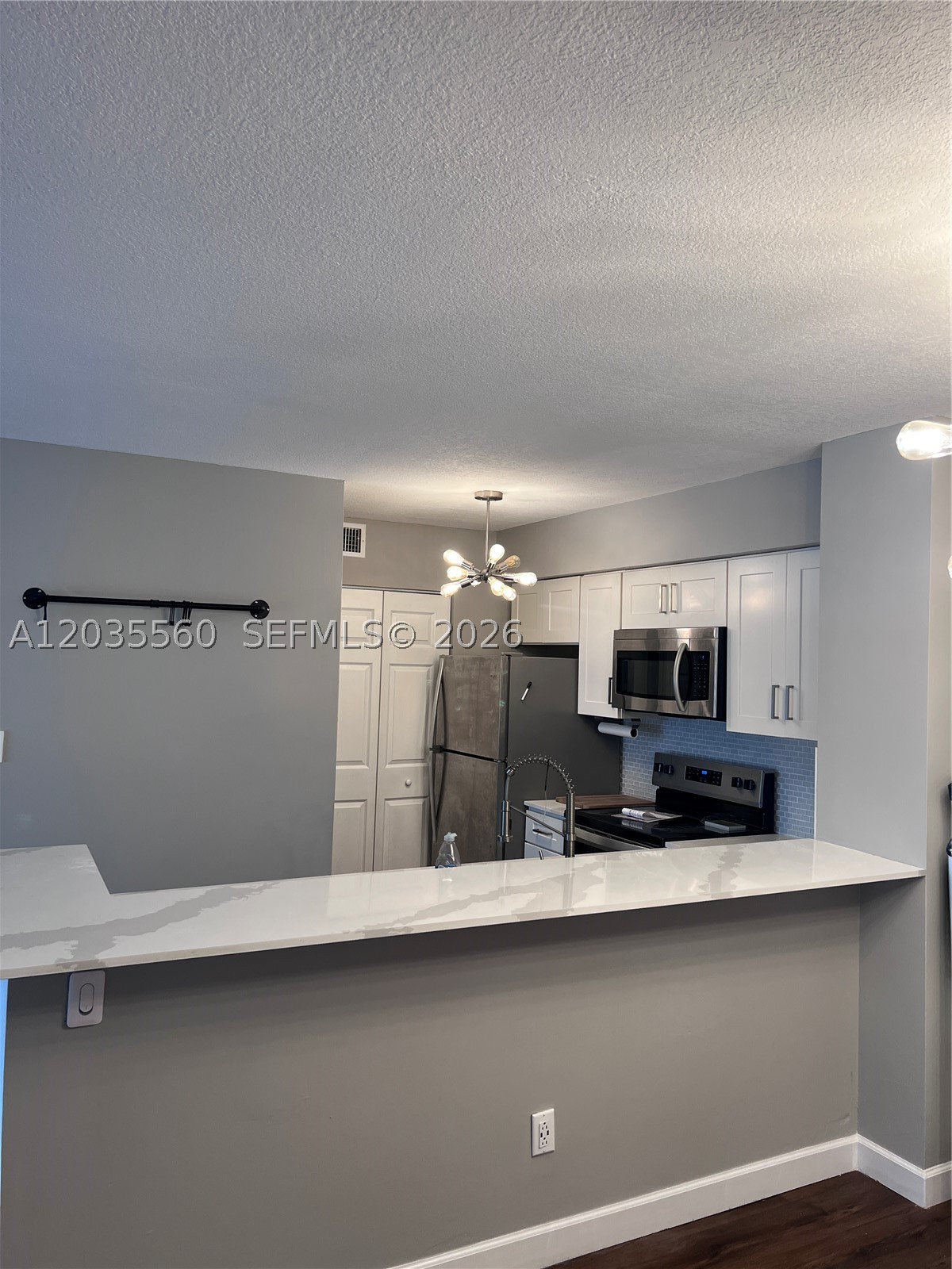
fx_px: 953
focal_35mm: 26
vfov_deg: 67.3
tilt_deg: +2.5
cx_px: 476
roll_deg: -0.9
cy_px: 634
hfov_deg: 53.1
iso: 80
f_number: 1.5
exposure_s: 1/120
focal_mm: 5.7
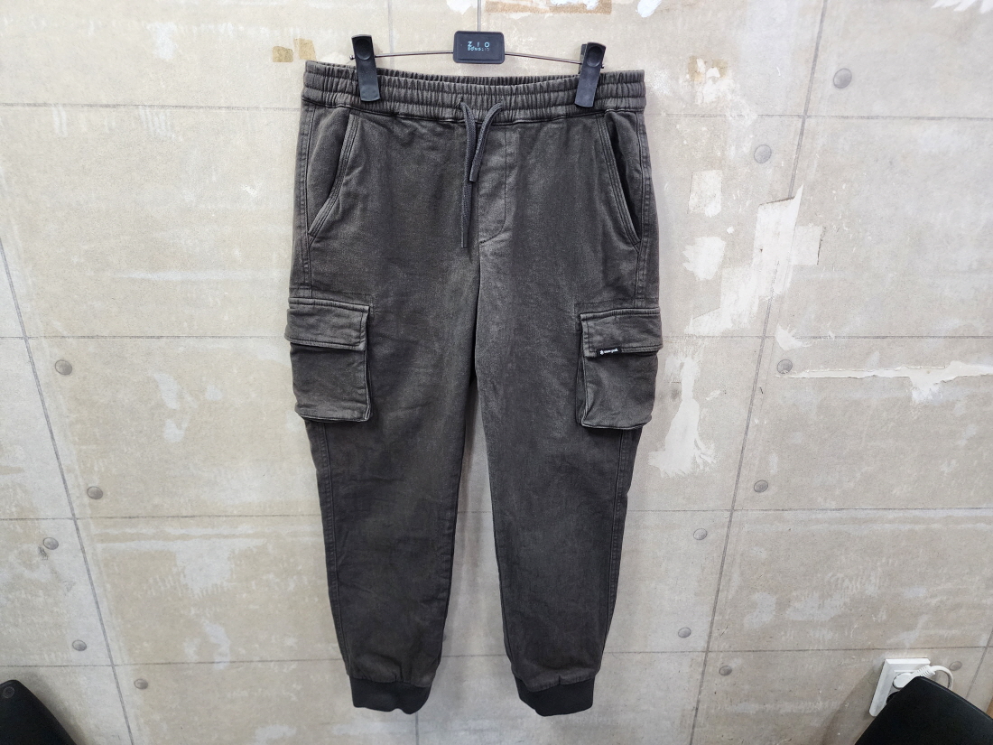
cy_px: 372
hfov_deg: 73.9
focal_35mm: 23
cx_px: 496
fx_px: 660
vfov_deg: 58.9
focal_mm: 6.4
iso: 250
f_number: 1.8
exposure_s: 1/120
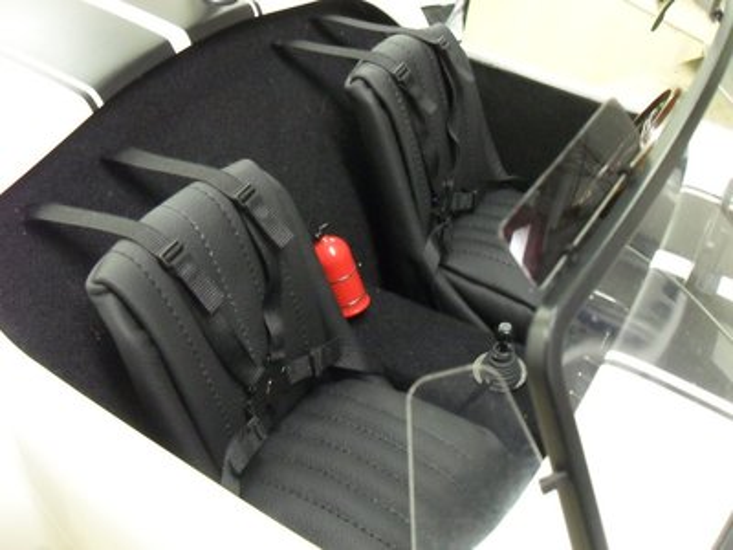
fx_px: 741
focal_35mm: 35
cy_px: 275
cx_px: 366
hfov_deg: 52.6
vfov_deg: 40.7
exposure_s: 1/15
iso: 400
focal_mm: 6.2
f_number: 2.8
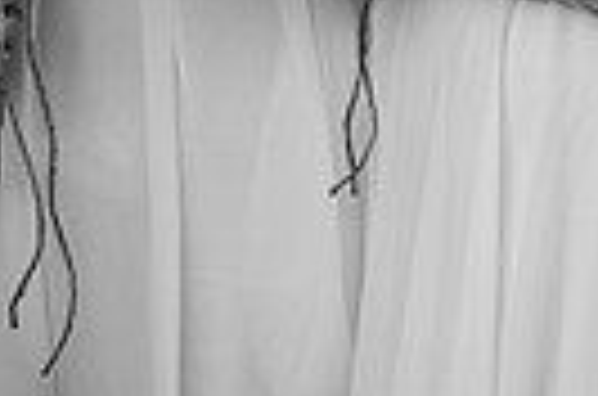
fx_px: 5071
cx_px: 108
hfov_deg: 6.7
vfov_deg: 4.4
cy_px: -450
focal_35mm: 306
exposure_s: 1/400
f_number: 2.8
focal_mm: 70
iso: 100
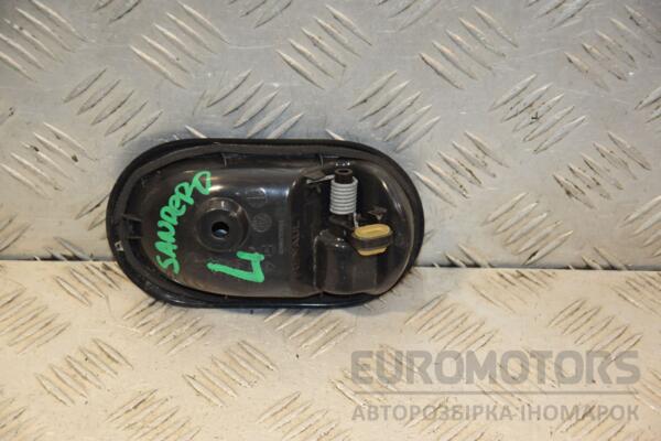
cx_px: 330
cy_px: 220
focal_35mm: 112
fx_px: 2065
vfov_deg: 12.2
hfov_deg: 18.2
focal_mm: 75
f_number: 5.3
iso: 800
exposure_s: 1/160
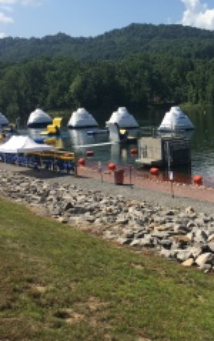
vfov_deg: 42.5
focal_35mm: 47
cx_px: 170
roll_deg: +3.2
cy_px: 148
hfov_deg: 27.0
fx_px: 437
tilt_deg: -6.2
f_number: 2.2
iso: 25
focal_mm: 4.15
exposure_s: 1/1923
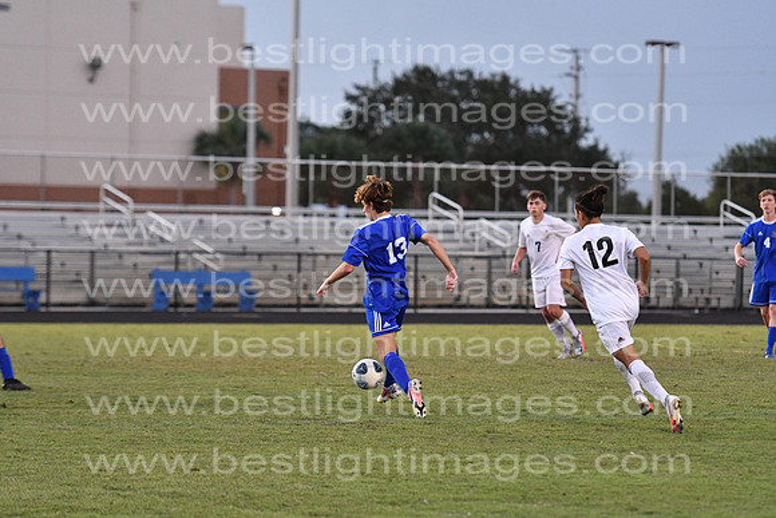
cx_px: 388
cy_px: 259
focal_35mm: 195
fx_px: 4204
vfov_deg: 7.0
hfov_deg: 10.5
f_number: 3.2
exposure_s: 1/800
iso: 3200
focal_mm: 130
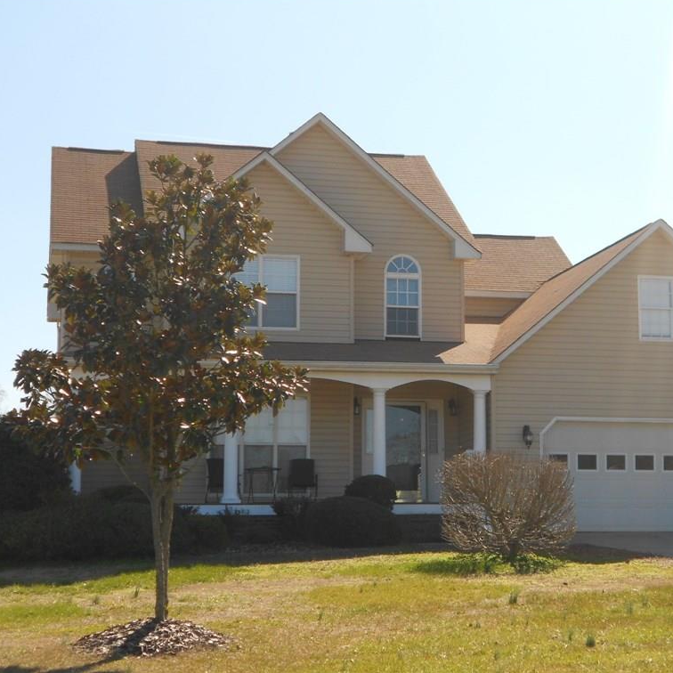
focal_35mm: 67
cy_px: 332
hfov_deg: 25.6
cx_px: 425
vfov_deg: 25.7
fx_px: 1474
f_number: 4.9
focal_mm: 10
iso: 80
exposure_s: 1/400
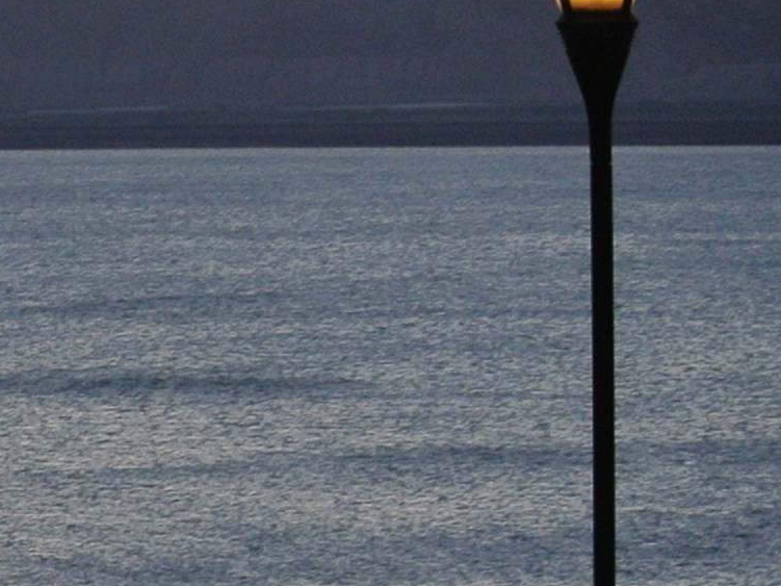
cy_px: 822
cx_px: -1142
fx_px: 9068
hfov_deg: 4.8
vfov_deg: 3.7
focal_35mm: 402
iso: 100
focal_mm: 30
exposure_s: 1/125
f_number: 3.8
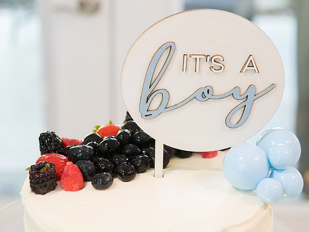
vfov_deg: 18.2
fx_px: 723
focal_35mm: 81
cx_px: 175
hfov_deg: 24.1
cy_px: 116
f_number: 6.3
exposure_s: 1/100
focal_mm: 70
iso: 2000
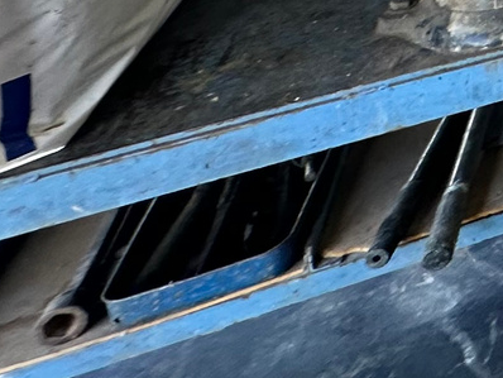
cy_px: -470
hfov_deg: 16.4
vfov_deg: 14.8
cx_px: 1124
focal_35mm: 72
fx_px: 1047
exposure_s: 1/99
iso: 80
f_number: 2.2
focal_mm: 2.22
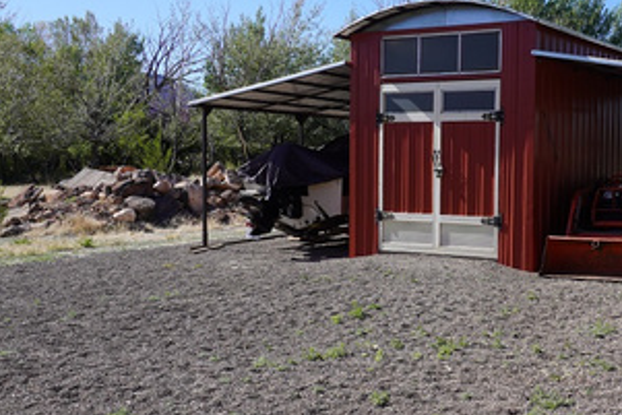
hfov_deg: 37.8
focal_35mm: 51
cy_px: 208
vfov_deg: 26.5
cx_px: 473
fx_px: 882
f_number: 10
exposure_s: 1/160
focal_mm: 16
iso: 100
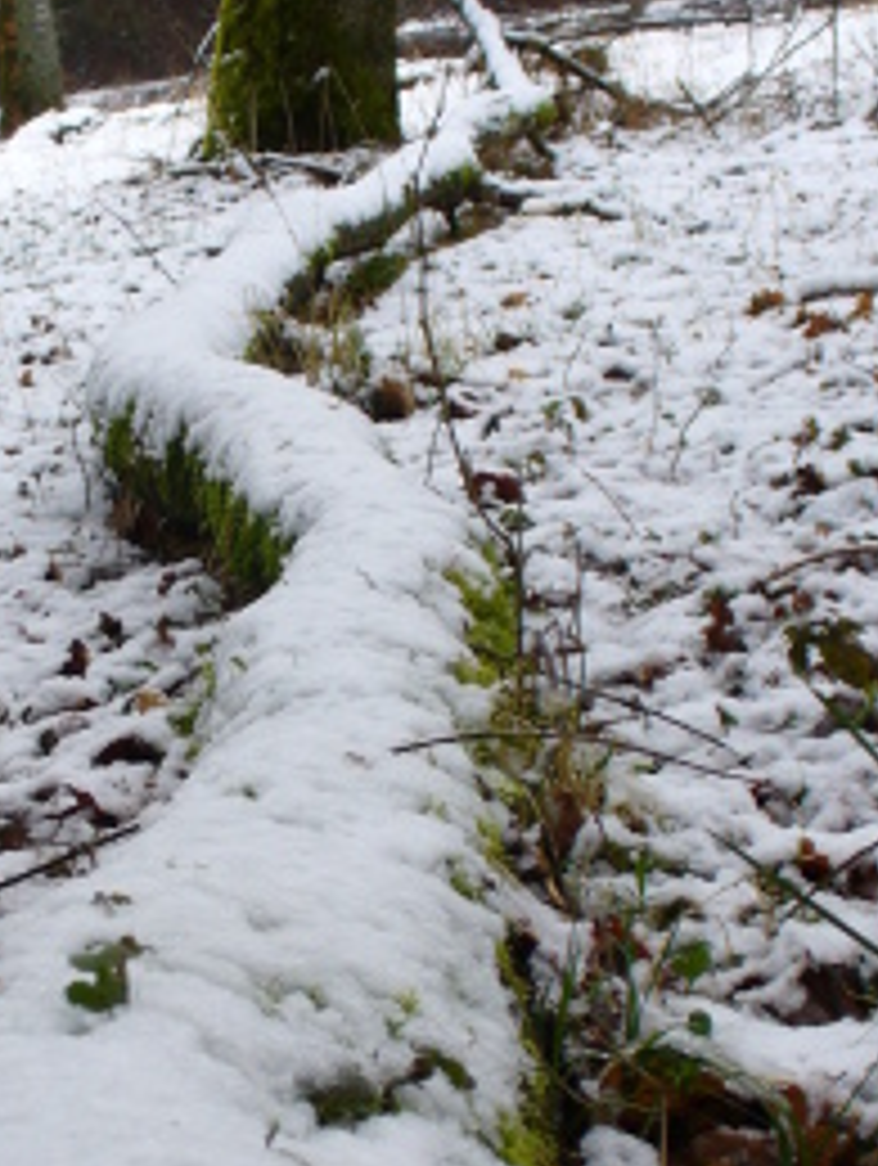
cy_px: 691
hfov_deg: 19.3
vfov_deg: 25.6
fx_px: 2564
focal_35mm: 76
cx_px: 257
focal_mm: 6.1
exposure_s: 1/100
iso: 80
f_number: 2.8
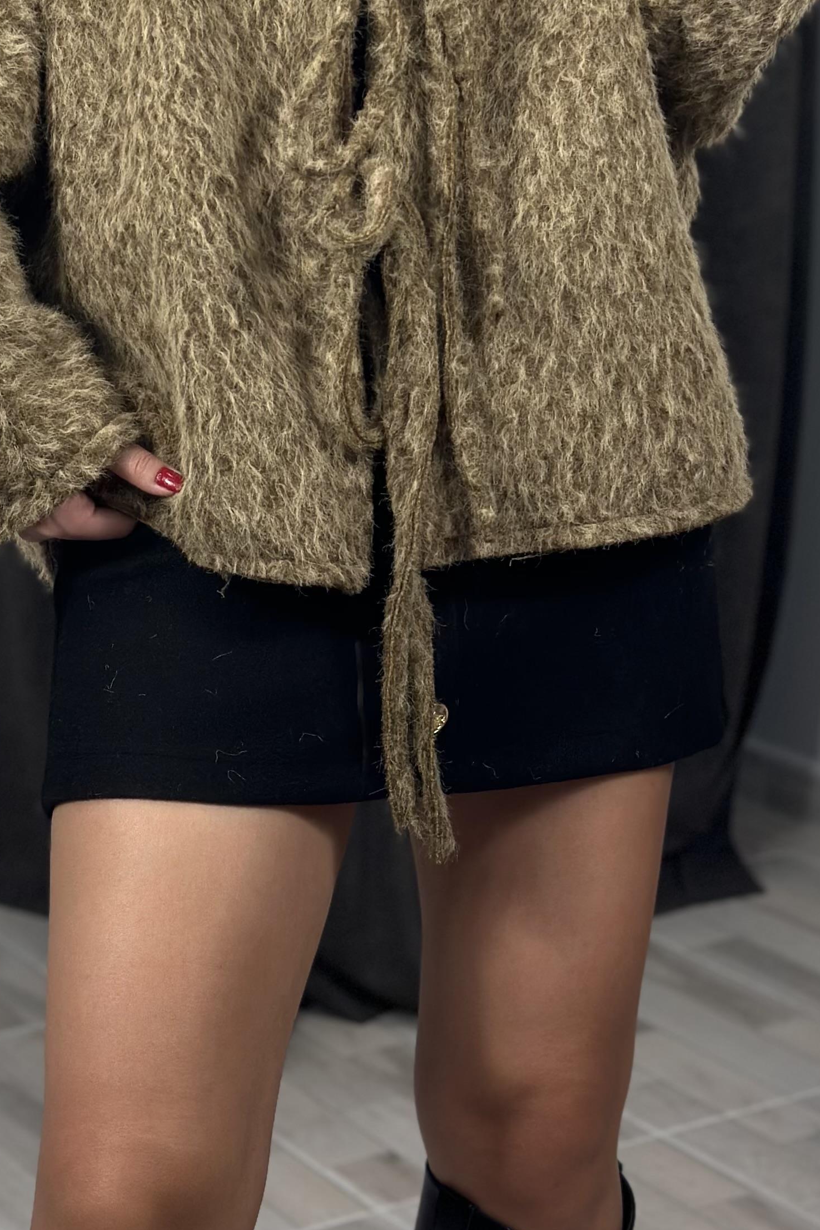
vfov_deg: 22.0
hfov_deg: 15.0
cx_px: 192
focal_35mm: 91
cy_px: 195
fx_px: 3108
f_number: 1.78
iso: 125
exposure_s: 1/100
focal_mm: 6.86
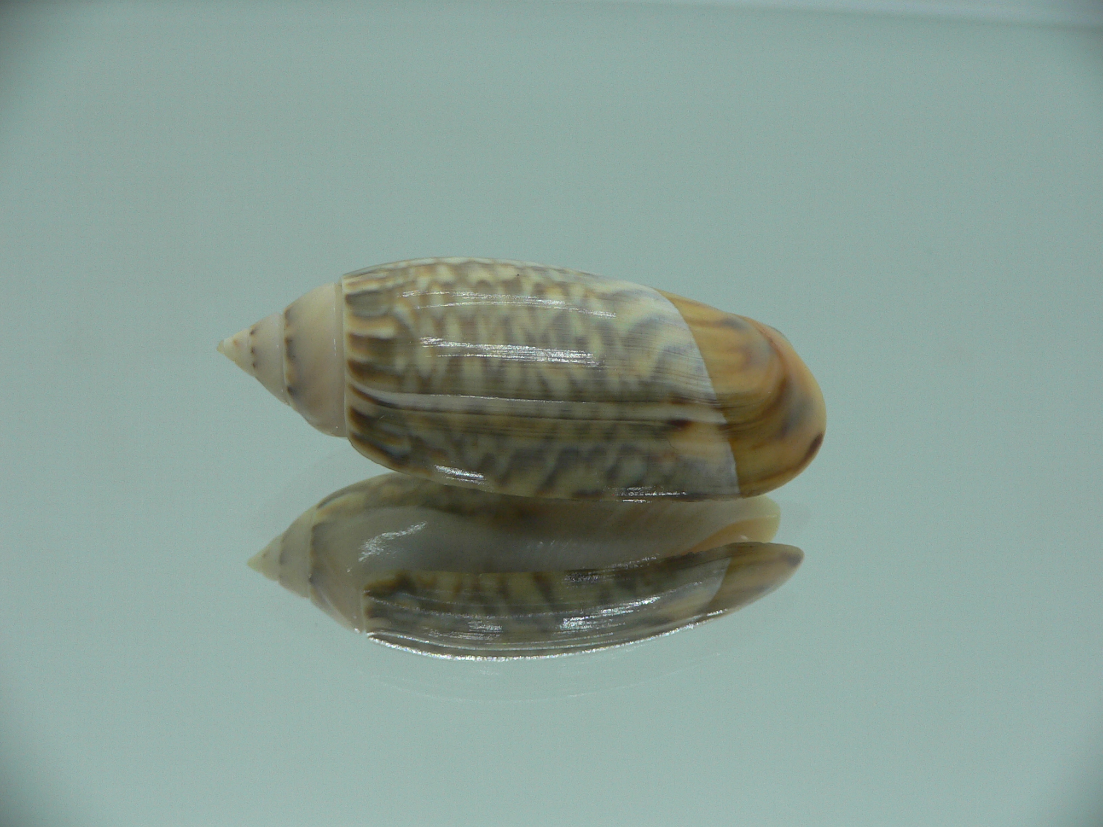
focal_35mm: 35
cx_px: 552
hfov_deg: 52.6
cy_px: 414
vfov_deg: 40.7
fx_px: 1115
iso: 80
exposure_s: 1/60
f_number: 2.8
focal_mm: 4.6
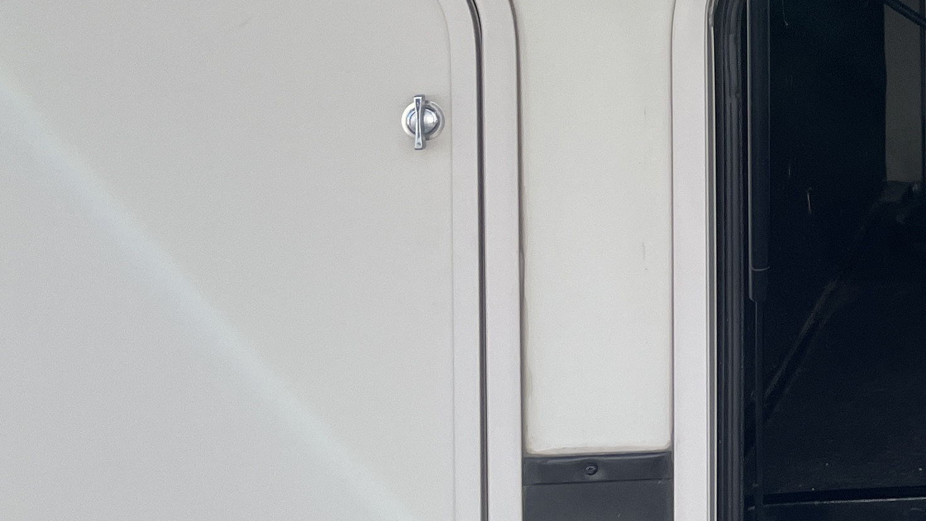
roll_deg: +0.5
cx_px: 1273
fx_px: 1915
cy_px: -90
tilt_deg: +2.6
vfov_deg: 15.0
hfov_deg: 23.3
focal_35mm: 78
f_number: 1.6
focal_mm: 4.2
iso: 32
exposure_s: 1/836
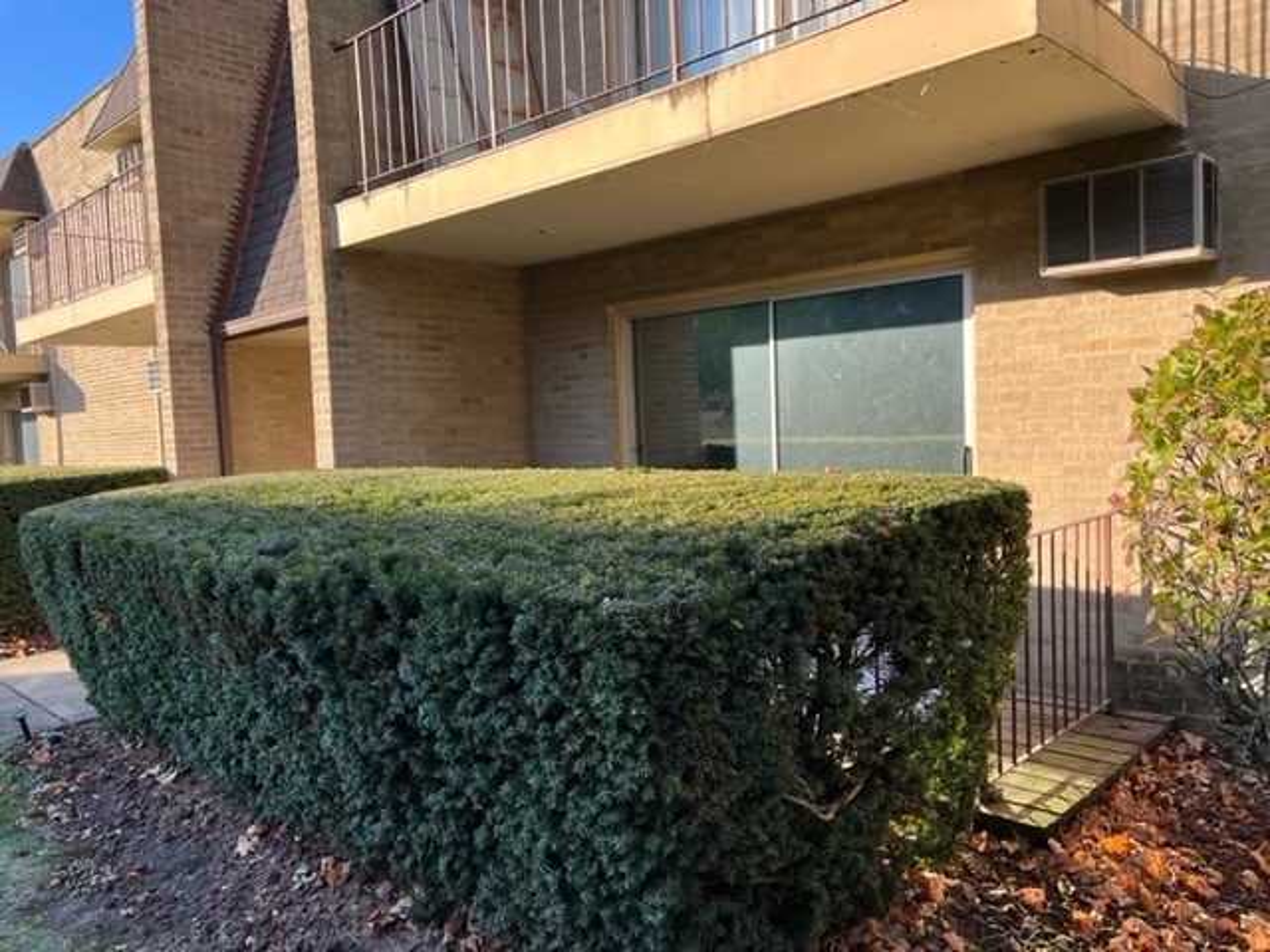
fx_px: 954
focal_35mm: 26
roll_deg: +1.8
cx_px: 635
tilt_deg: -4.6
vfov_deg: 53.1
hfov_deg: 67.3
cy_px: 476
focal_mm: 5.7
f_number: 1.5
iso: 50
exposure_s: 1/840
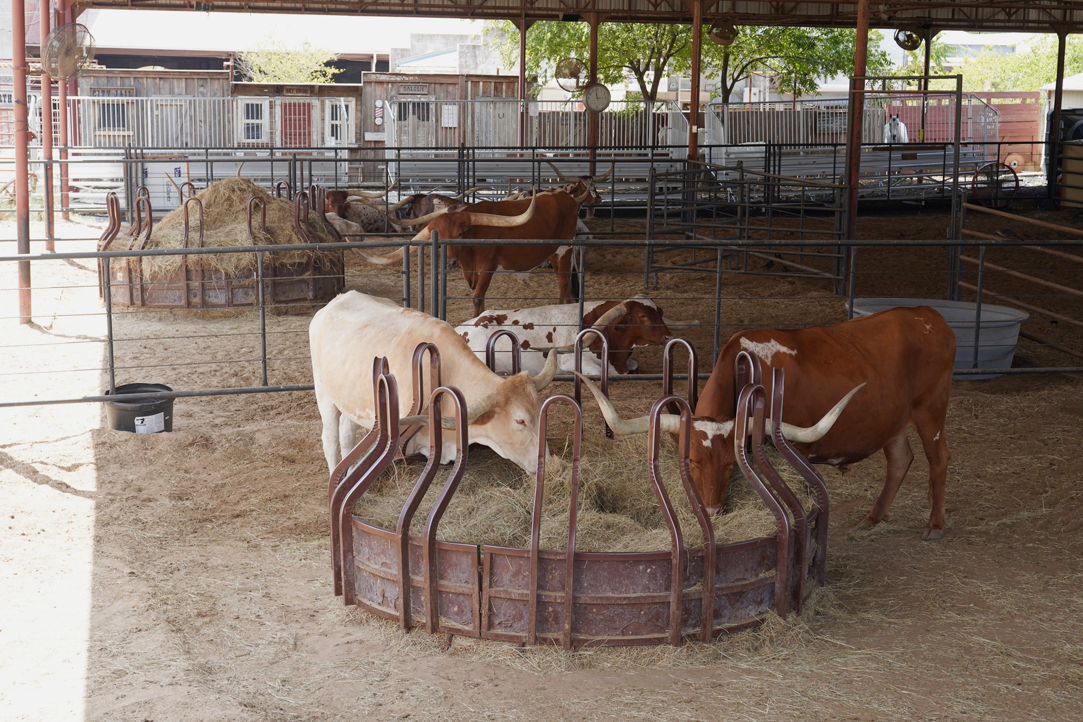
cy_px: 361
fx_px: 1805
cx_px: 542
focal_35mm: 60
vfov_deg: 22.6
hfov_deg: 33.4
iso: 200
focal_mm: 60
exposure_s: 1/100
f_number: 7.1
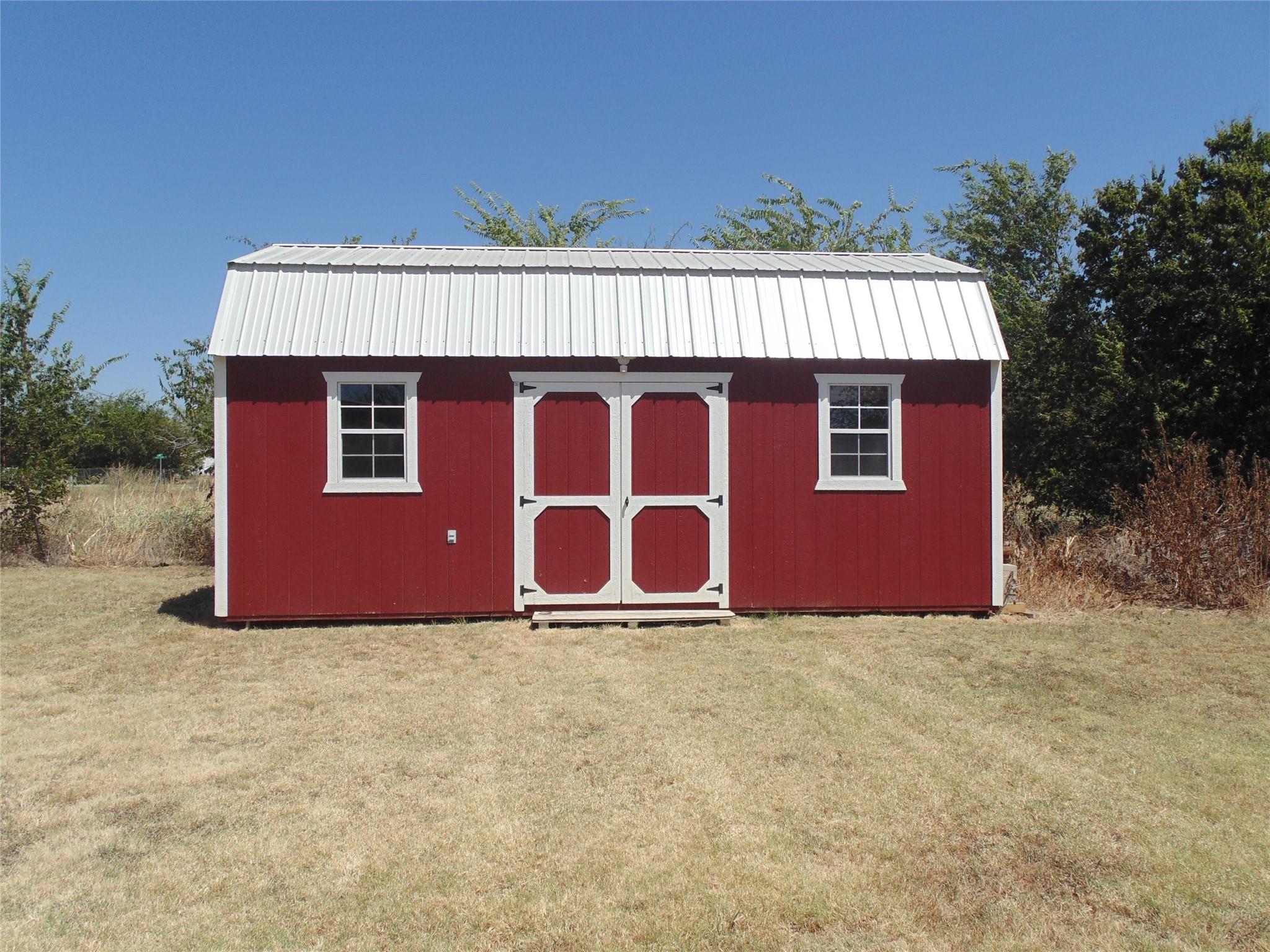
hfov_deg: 71.6
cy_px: 476
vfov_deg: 56.8
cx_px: 635
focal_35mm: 24
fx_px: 881
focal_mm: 4.3
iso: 80
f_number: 9.7
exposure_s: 1/160
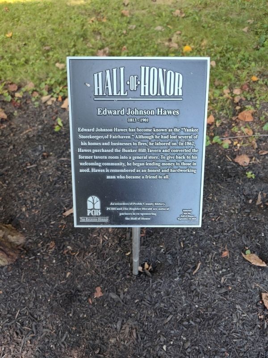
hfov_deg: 58.9
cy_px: 179
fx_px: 237
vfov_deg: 73.9
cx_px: 134
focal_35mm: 23
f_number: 1.8
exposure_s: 1/120
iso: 306
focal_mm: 5.56
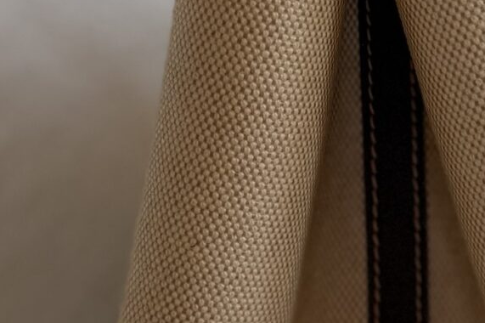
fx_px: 1508
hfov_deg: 18.1
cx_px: 407
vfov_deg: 12.2
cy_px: 168
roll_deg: +0.3
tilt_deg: -19.4
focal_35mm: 112
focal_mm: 6.76
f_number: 1.78
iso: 80
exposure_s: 1/318
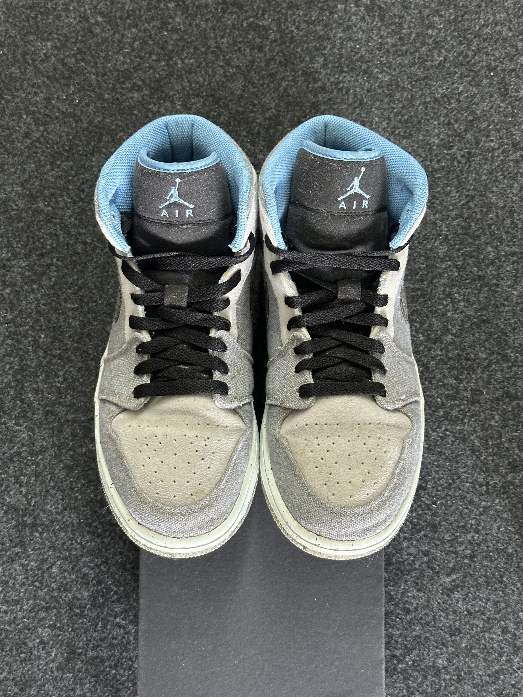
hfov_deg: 30.3
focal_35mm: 48
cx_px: 262
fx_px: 967
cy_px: 348
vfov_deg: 39.7
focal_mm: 6.86
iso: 200
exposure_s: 1/33
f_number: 1.78
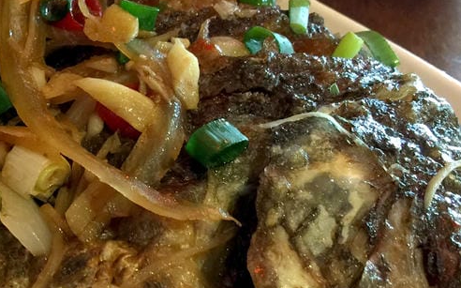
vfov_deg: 17.4
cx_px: 92
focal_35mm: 75
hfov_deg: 27.0
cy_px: 164
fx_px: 942
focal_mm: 4.15
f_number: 2.2
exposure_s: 1/15
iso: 100
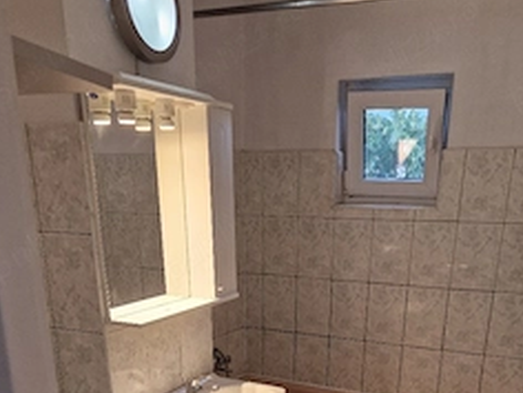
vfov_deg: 32.6
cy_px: 426
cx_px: 279
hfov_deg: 47.8
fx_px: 589
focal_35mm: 39
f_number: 1.8
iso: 160
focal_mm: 5.4
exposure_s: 1/100
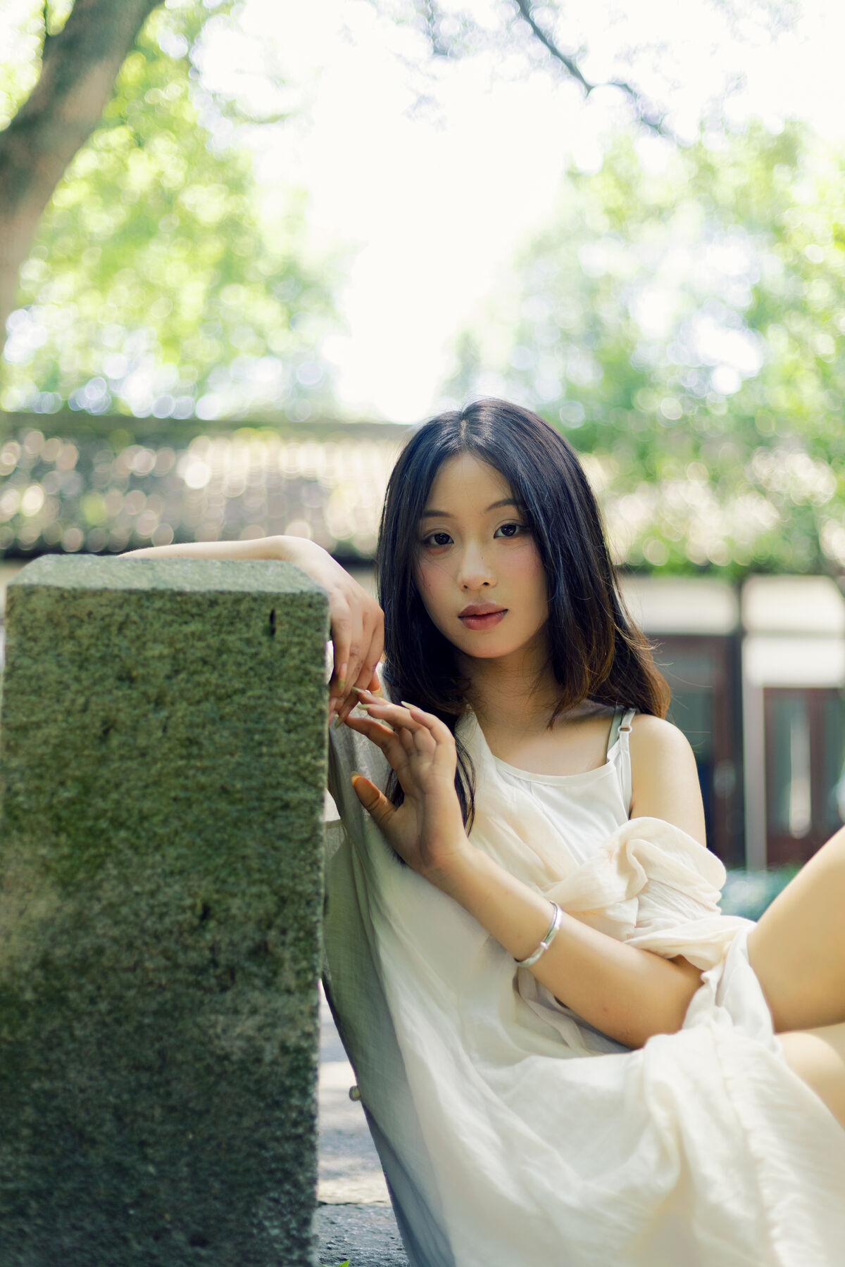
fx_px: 1760
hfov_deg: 27.0
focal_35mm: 50
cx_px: 422
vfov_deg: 39.6
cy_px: 634
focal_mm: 50
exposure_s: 1/400
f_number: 1.8
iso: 320
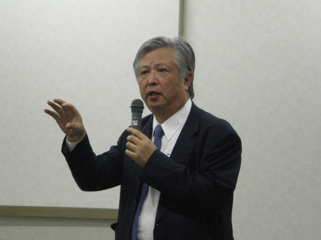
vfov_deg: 13.7
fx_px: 1002
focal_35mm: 108
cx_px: 160
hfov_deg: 18.2
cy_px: 120
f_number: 5.9
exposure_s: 1/50
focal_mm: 18.9
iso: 800
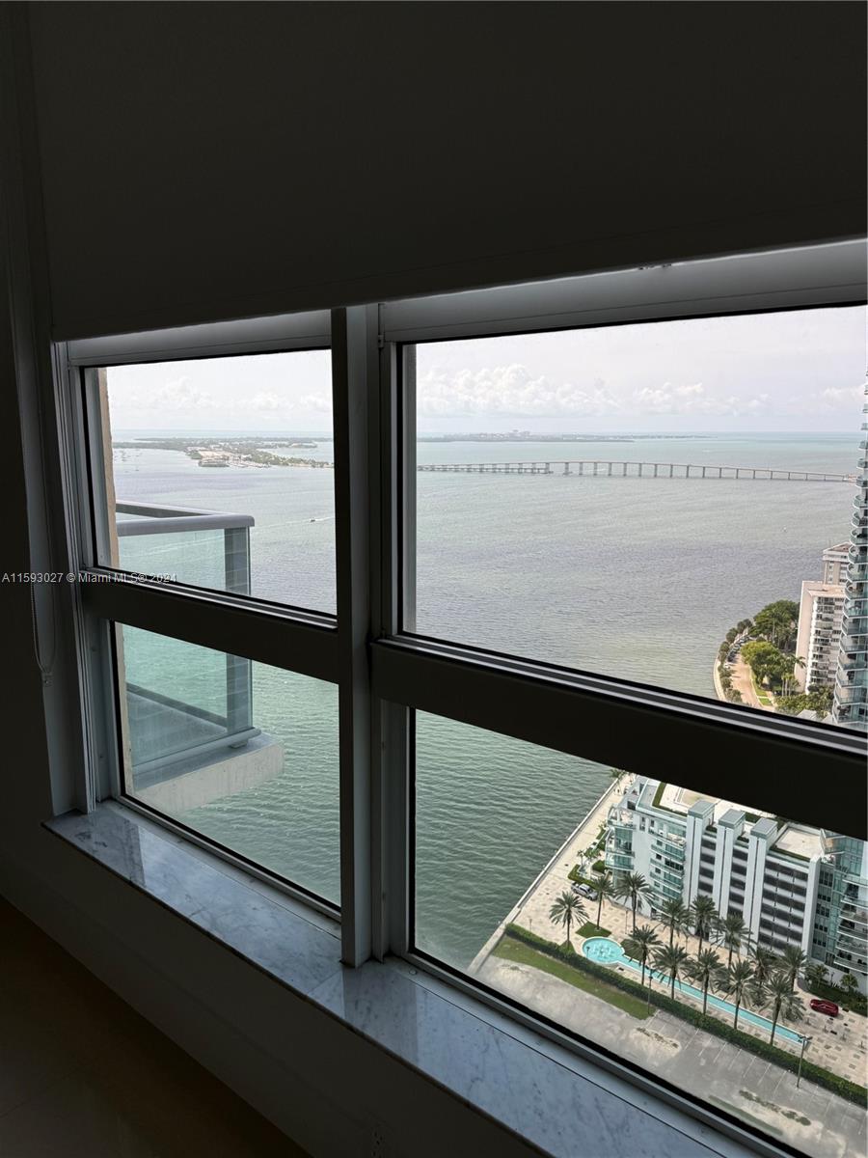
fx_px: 802
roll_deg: -0.1
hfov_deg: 56.8
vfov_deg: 71.6
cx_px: 434
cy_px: 579
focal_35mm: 24
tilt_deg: -10.4
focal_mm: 6.76
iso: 80
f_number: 1.78
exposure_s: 1/2710
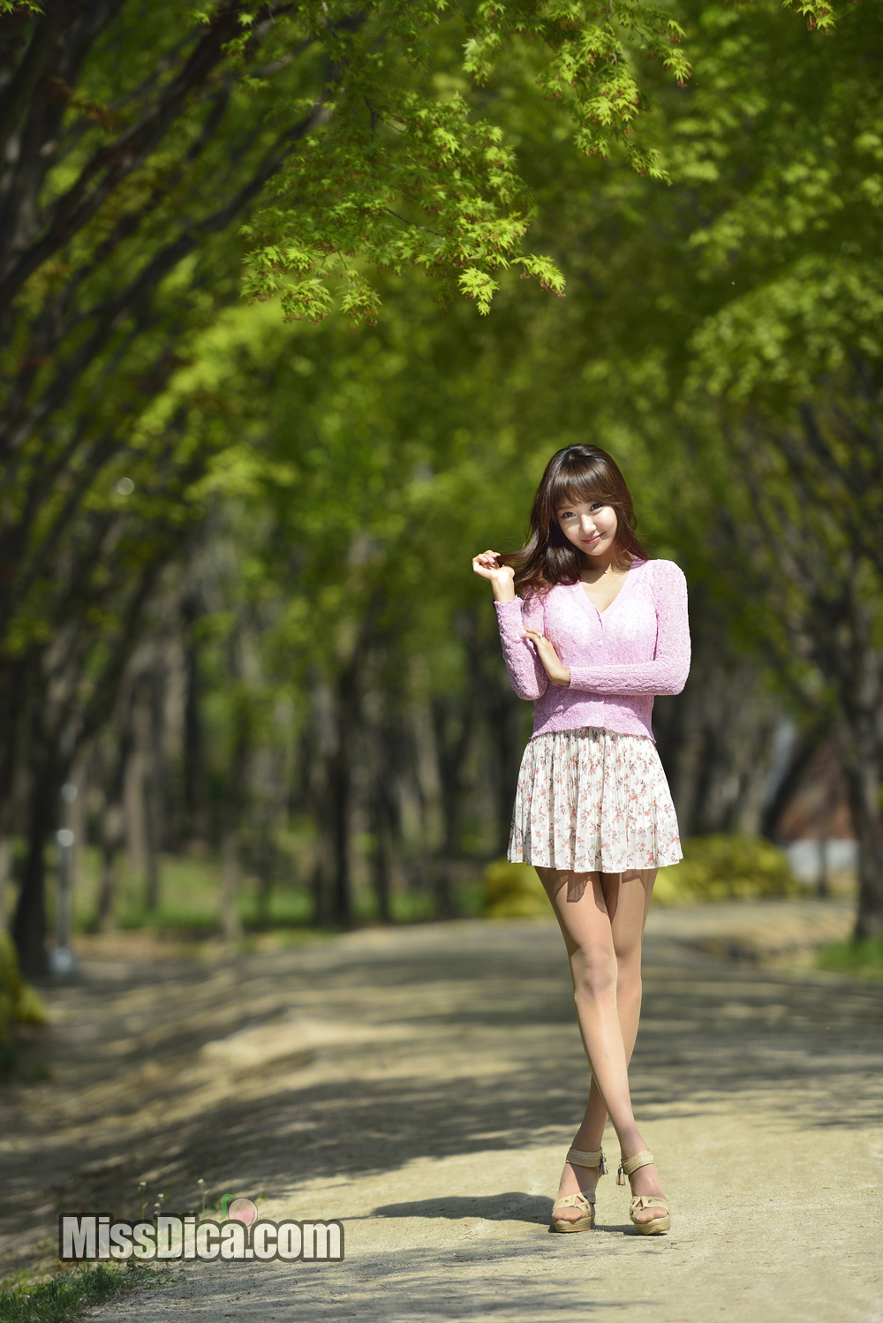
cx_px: 442
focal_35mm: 155
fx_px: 5697
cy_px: 662
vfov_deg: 13.2
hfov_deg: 8.9
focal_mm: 155
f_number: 2.8
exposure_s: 1/1250
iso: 125
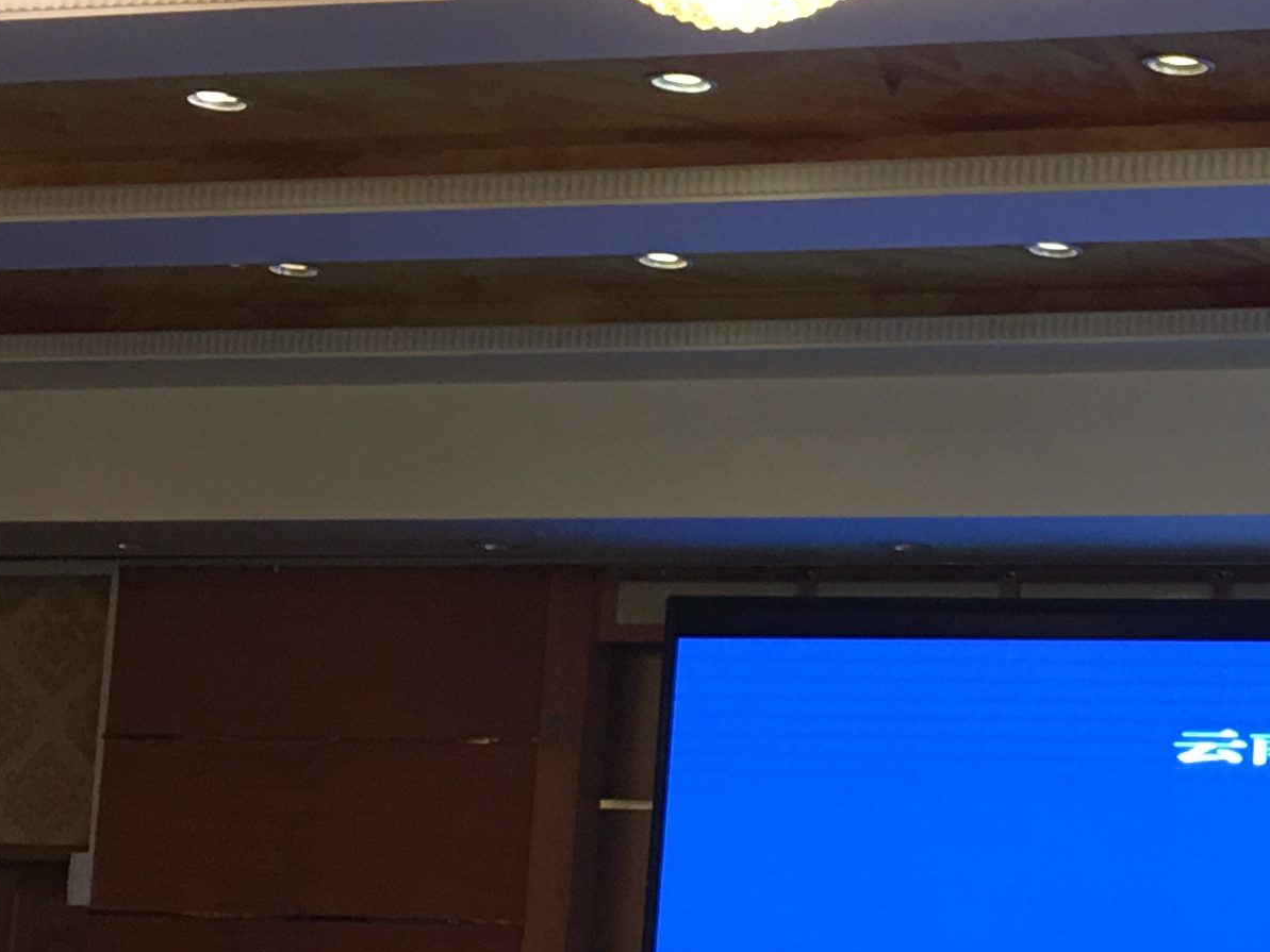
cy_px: 701
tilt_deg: +7.1
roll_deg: -1.8
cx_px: 1687
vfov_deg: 15.0
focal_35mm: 98
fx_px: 3596
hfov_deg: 18.5
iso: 40
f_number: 2.2
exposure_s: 1/33
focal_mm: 4.15
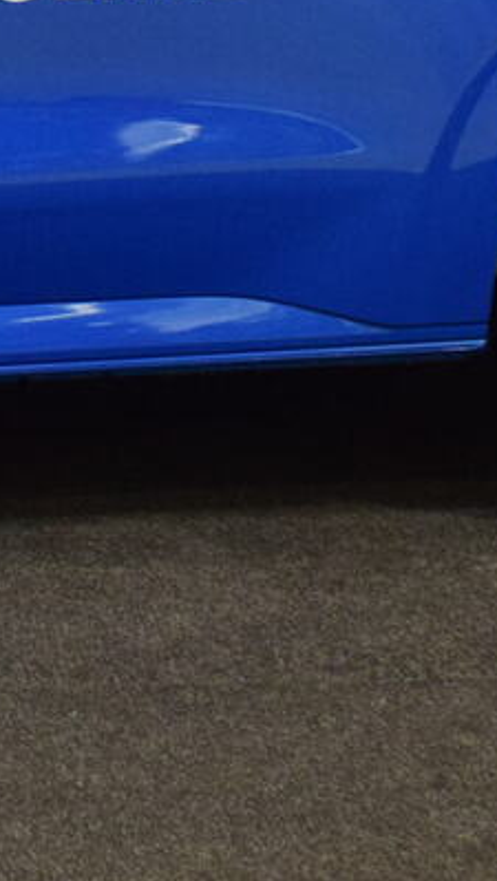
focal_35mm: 126
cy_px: -33
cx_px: -389
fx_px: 2946
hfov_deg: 9.2
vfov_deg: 16.6
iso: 1600
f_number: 5
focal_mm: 20
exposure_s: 1/100
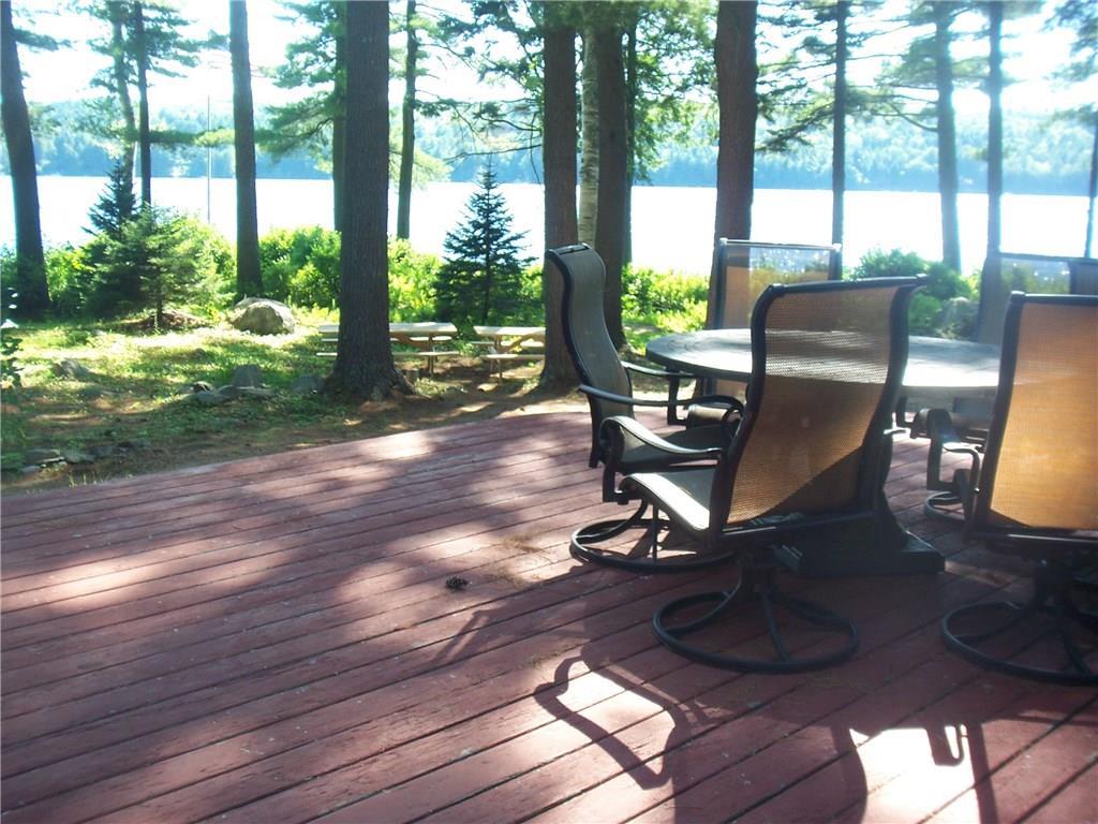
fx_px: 1237
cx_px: 549
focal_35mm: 39
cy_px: 412
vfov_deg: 36.8
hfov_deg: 47.9
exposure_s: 1/60
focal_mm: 6.4
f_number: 3.9
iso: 64
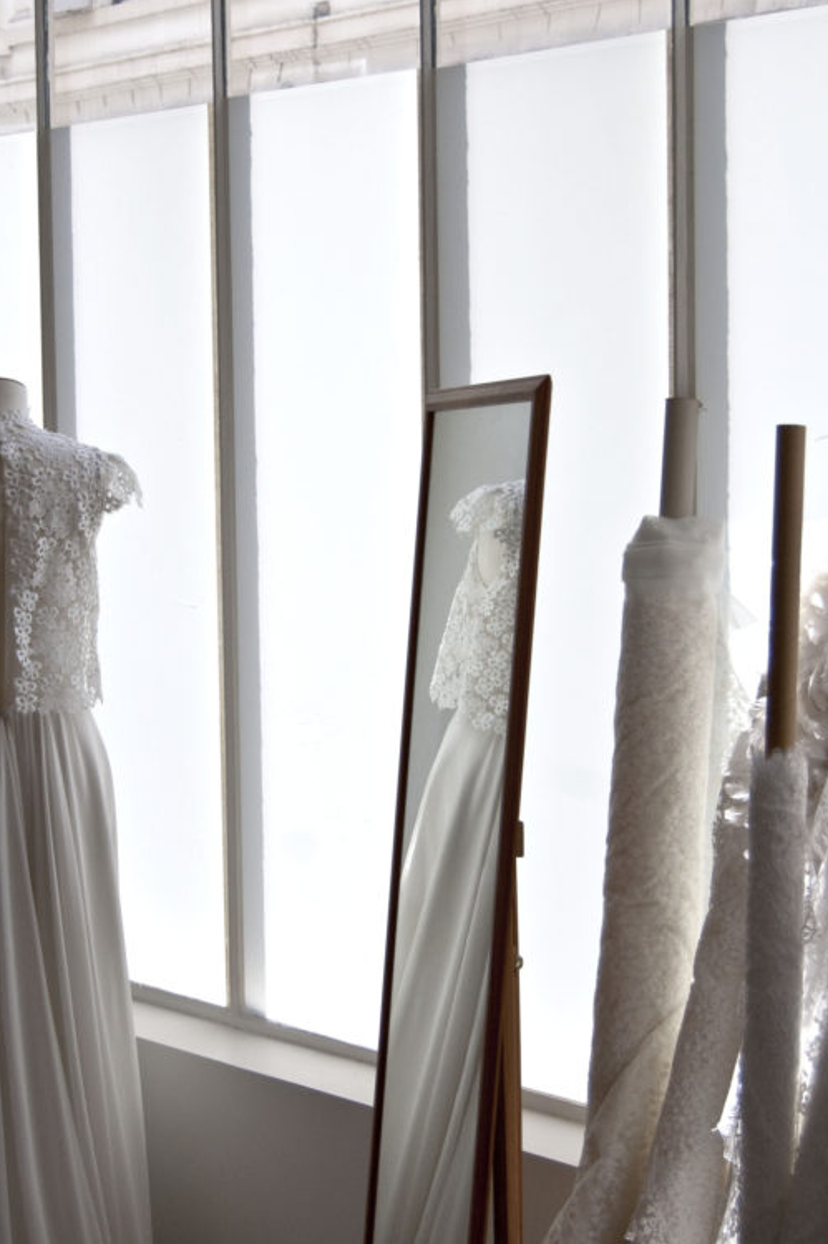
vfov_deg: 28.2
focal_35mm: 72
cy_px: 581
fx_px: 2476
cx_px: 344
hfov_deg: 19.0
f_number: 4.8
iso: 200
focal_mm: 35
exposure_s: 1/640
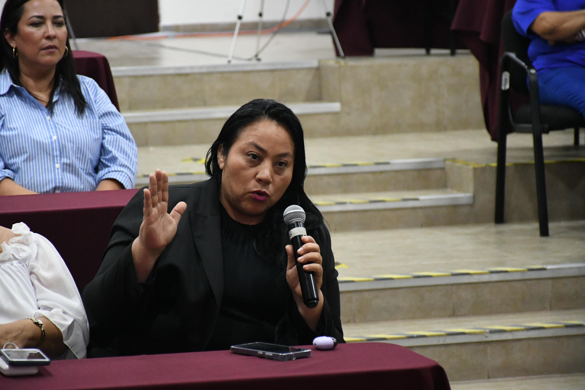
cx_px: 292
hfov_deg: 11.8
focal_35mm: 174
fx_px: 2827
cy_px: 195
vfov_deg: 7.9
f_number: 5.6
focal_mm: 116
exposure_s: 1/100
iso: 6400
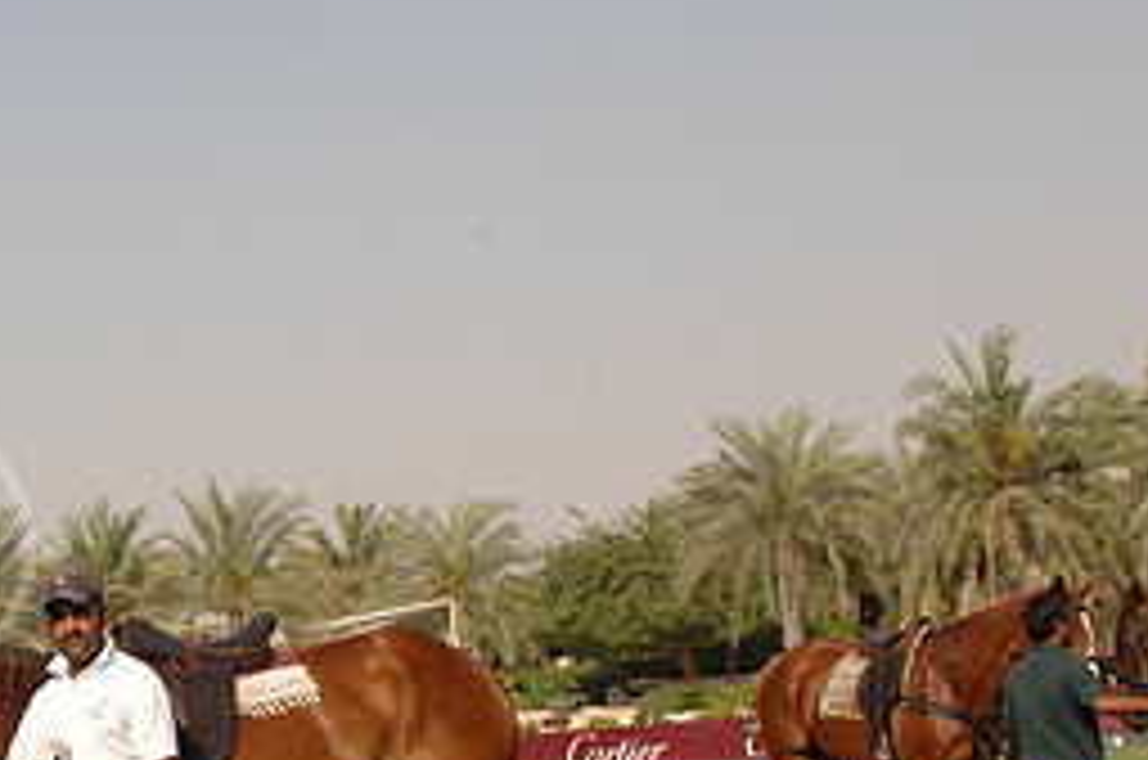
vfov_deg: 16.3
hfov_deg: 23.4
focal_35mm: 82
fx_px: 2610
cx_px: -99
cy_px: 722
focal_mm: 24
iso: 320
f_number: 9.5
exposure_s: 1/350
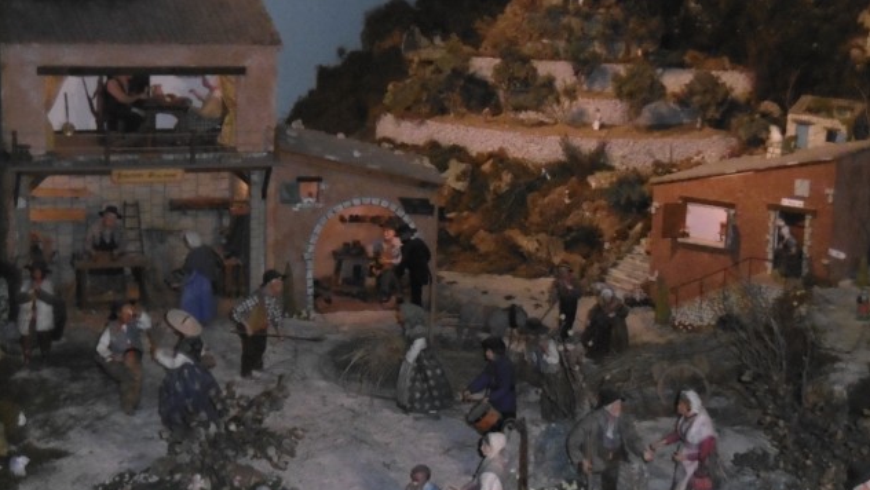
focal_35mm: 86
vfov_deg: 14.1
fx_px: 1985
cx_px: 438
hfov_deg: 24.7
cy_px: 263
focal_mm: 14
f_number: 4.5
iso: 800
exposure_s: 1/80
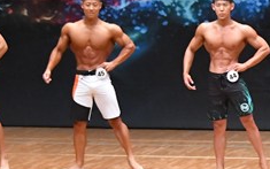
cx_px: 303
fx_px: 2525
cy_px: 92
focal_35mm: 343
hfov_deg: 6.1
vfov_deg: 3.8
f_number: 5.6
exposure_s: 1/400
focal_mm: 68
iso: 8000
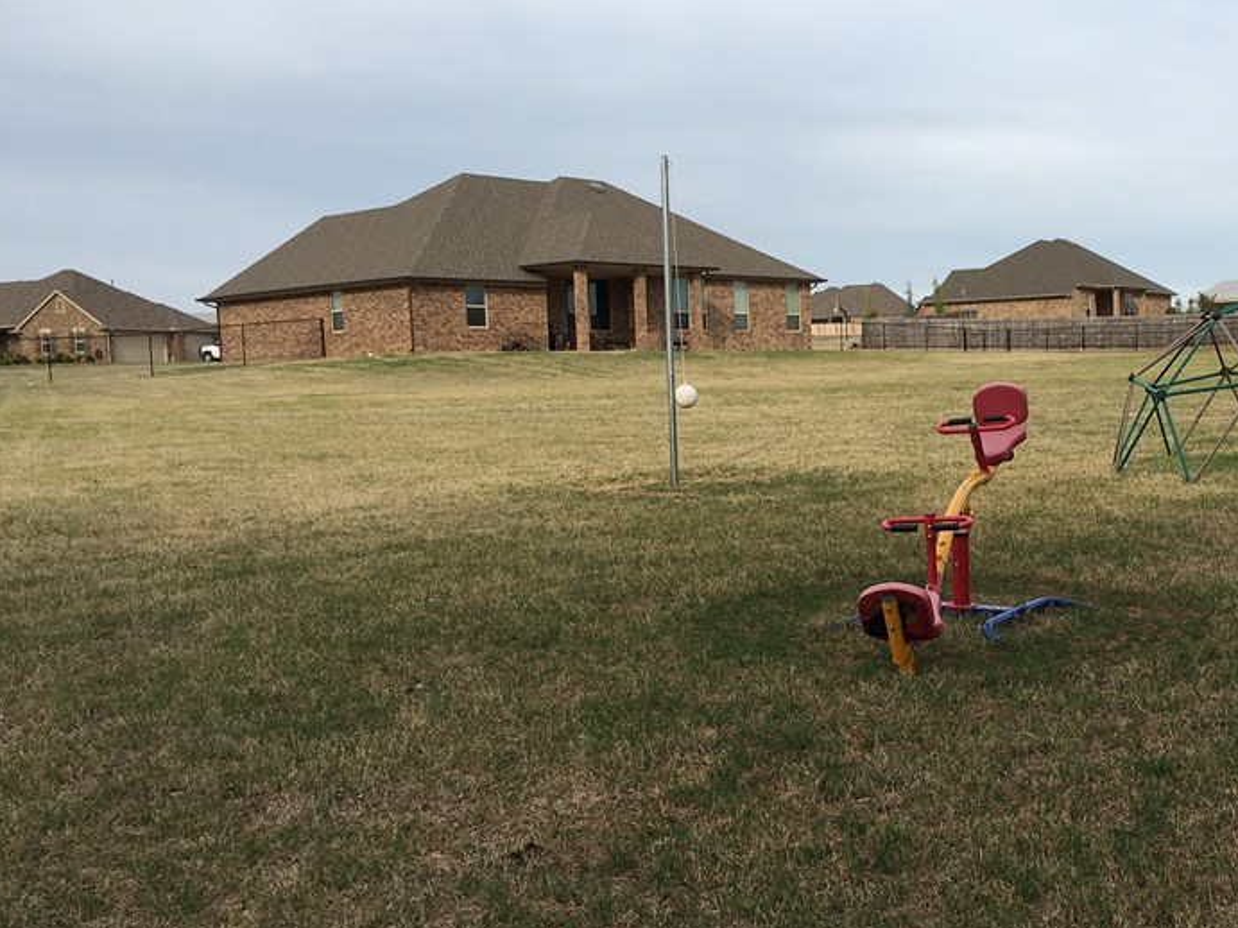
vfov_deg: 33.5
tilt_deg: -4.4
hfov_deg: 42.7
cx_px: 899
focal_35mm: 43
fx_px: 1538
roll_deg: +1.2
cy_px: 537
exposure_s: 1/1183
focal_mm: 4.15
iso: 25
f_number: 2.2
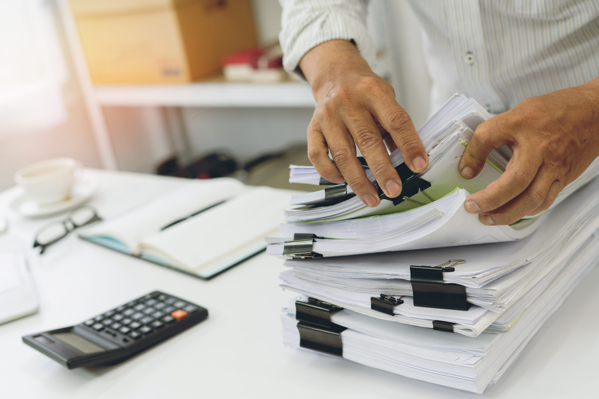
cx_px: 300
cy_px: 200
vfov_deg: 27.0
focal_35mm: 50
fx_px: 832
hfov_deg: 39.6
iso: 250
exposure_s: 1/160
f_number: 3.5
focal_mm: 50
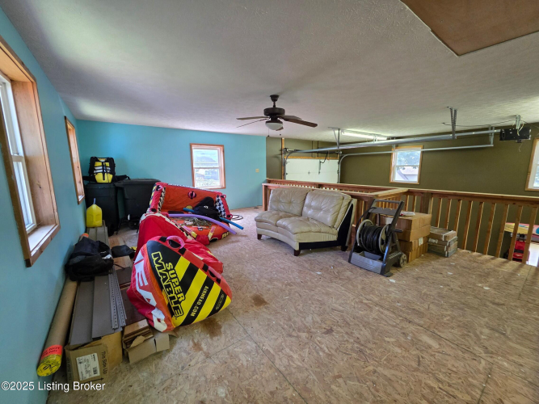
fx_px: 202
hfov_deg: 106.2
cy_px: 202
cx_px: 270
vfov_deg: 89.9
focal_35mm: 13
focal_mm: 2.2
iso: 250
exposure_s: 1/120
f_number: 1.9
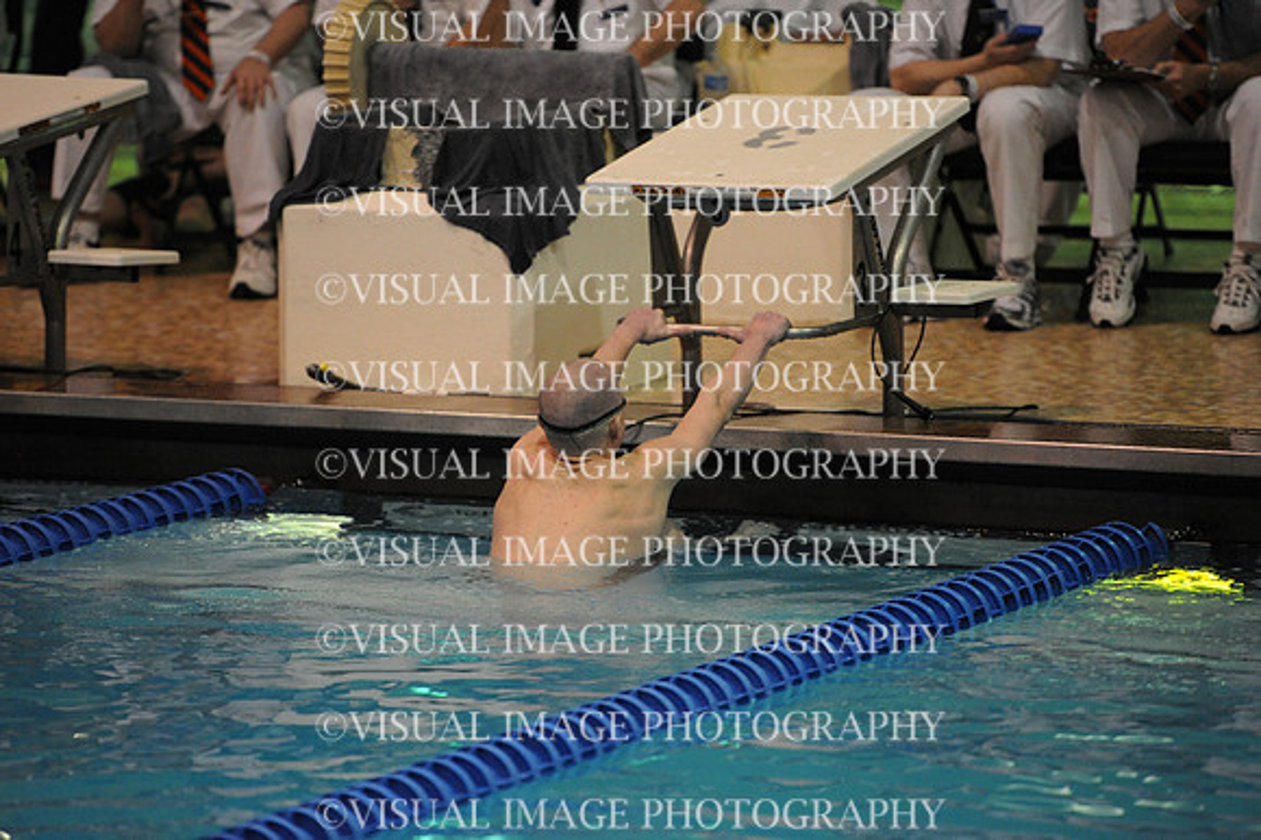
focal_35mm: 200
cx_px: 630
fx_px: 7001
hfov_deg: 10.3
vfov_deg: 6.9
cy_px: 420
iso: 6400
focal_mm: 200
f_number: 2.8
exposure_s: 1/640
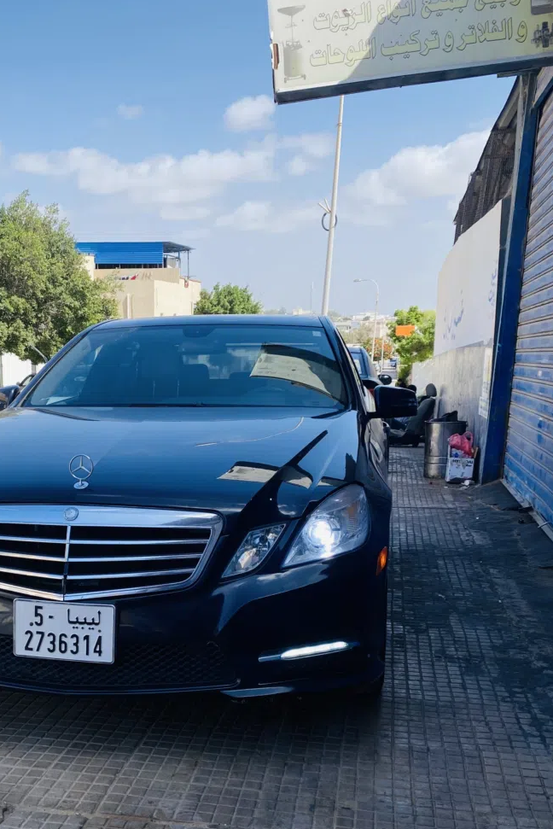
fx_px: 875
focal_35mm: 38
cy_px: 554
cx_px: 176
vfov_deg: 49.8
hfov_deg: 34.7
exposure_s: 1/604
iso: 32
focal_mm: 4.25
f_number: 1.8
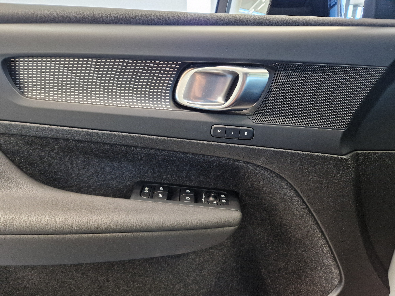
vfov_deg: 58.9
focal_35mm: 23
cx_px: 198
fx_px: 262
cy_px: 148
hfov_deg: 73.9
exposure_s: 1/100
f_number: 1.8
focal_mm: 5.4
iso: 640
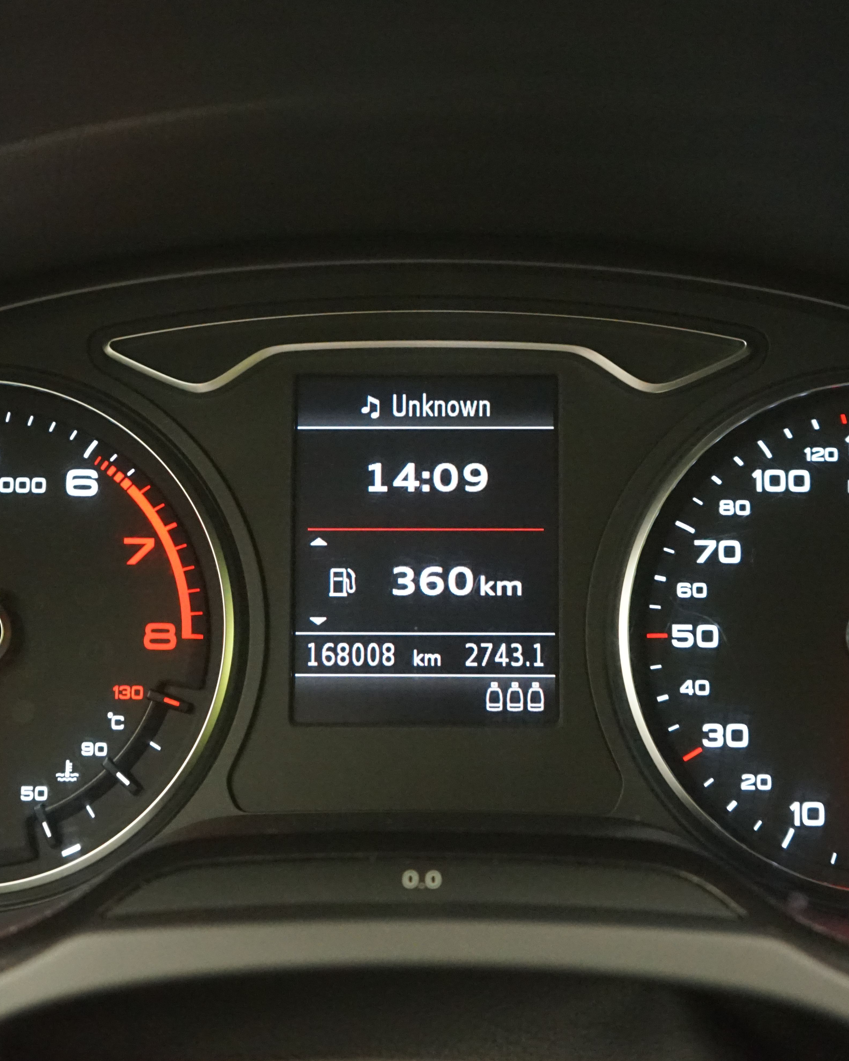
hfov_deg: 25.4
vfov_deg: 31.5
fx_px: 1885
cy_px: 529
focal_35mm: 60
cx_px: 406
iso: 6400
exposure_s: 1/25
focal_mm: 42
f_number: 4.5
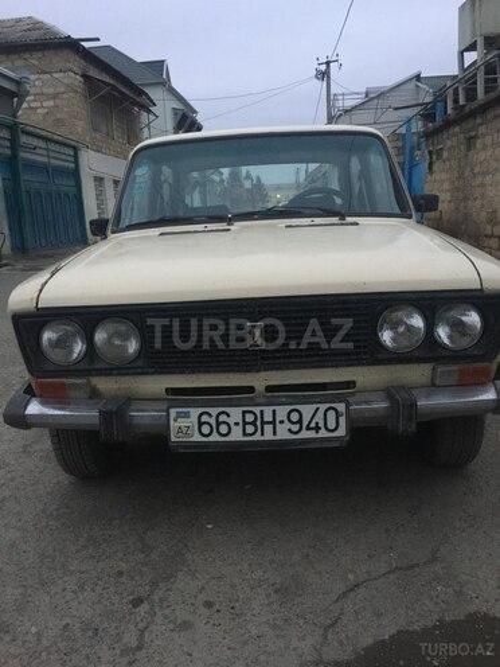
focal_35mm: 29
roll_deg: +2.9
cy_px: 334
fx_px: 559
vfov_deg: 61.7
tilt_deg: -10.3
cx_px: 250
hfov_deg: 48.2
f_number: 2.2
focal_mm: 4.15
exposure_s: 1/8
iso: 125
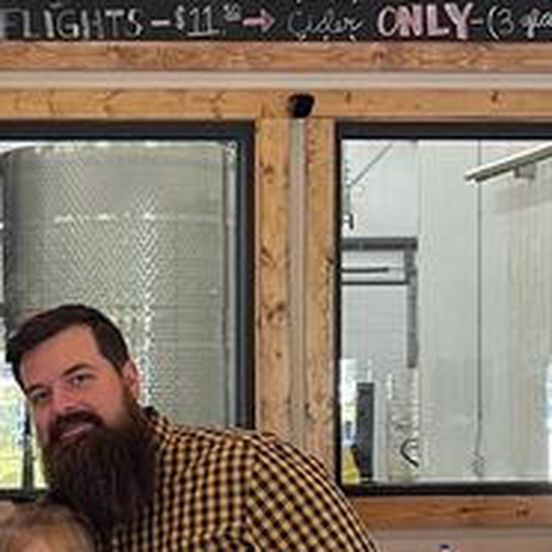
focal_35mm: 74
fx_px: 1335
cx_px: -24
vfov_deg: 23.0
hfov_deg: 22.3
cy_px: 453
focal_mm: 5.1
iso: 160
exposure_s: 1/60
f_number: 1.6
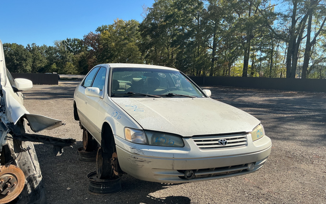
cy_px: 116
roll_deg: +0.8
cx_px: 164
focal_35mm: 31
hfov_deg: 61.2
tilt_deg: -8.6
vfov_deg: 40.5
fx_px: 275
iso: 25
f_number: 1.8
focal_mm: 3
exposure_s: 1/1377
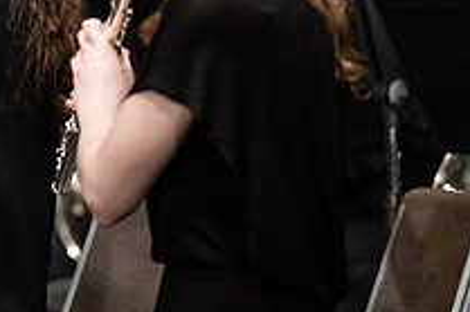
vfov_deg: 1.6
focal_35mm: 833
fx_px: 10866
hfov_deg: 2.5
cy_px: -17
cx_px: -130
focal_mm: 300
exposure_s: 1/250
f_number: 3.2
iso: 3200
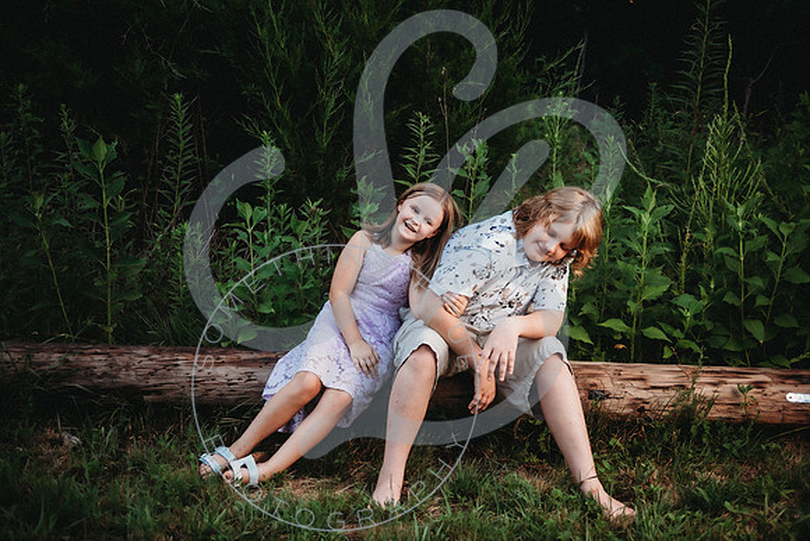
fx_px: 990
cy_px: 270
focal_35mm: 44
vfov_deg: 30.5
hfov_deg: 44.5
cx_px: 405
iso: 160
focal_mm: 44
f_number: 2.8
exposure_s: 1/400
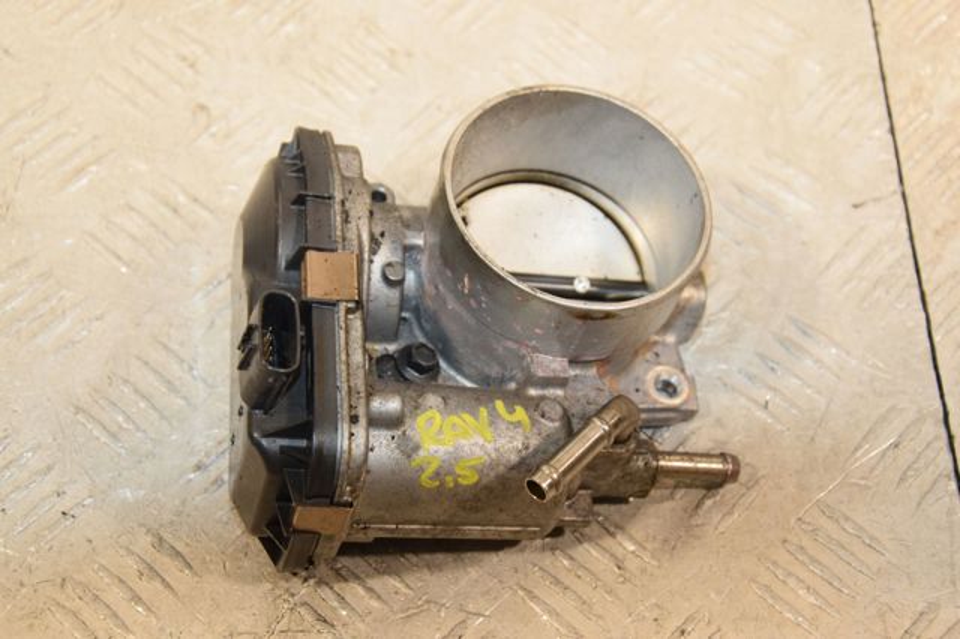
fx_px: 2079
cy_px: 320
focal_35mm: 78
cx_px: 480
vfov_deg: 17.5
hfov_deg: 26.0
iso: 1600
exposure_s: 1/200
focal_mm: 52
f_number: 6.3
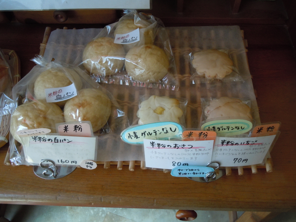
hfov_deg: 55.4
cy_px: 111
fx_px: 282
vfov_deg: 42.9
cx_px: 148
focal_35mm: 33
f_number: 4
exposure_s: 1/125
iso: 320
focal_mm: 5.9
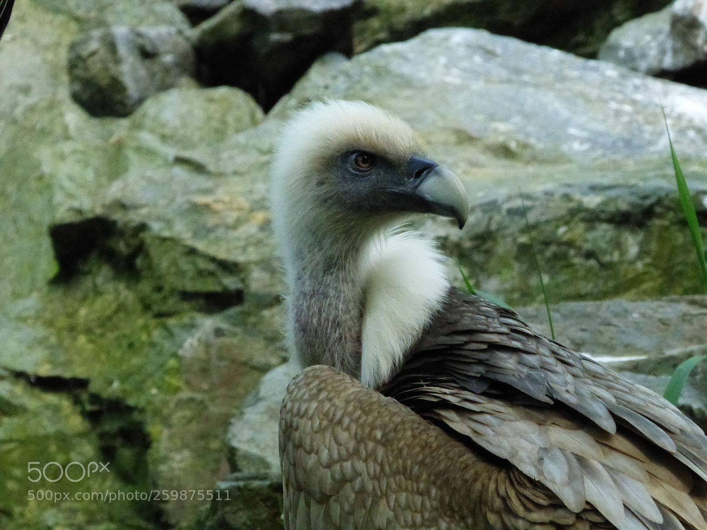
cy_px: 265
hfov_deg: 3.3
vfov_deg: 2.5
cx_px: 354
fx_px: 12254
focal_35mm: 600
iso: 1600
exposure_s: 1/80
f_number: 8
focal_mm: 108
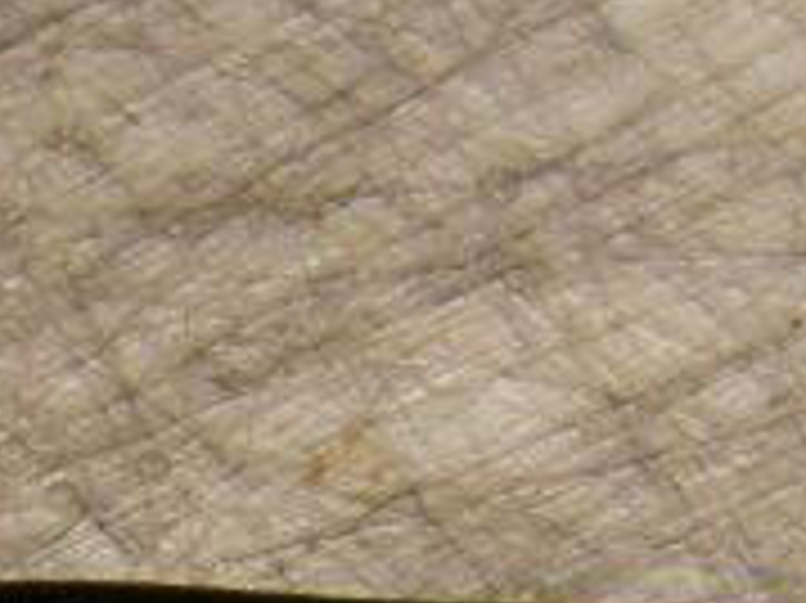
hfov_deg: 11.4
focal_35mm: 170
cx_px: -221
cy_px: 1116
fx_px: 3956
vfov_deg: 8.4
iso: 100
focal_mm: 6
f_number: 2.8
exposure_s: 1/45
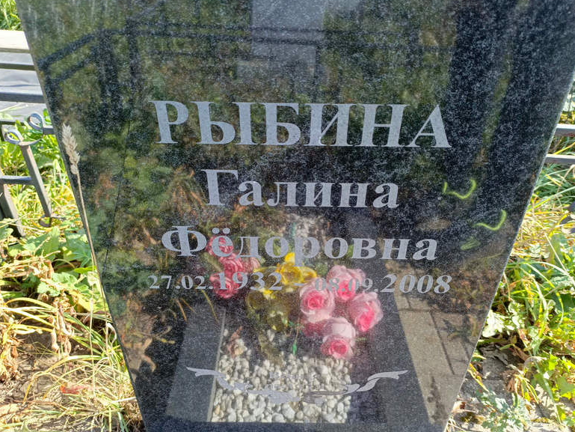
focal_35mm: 26
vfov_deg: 53.1
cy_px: 219
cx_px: 292
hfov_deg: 67.3
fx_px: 432
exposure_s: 1/182
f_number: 1.69
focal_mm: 4.76
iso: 112
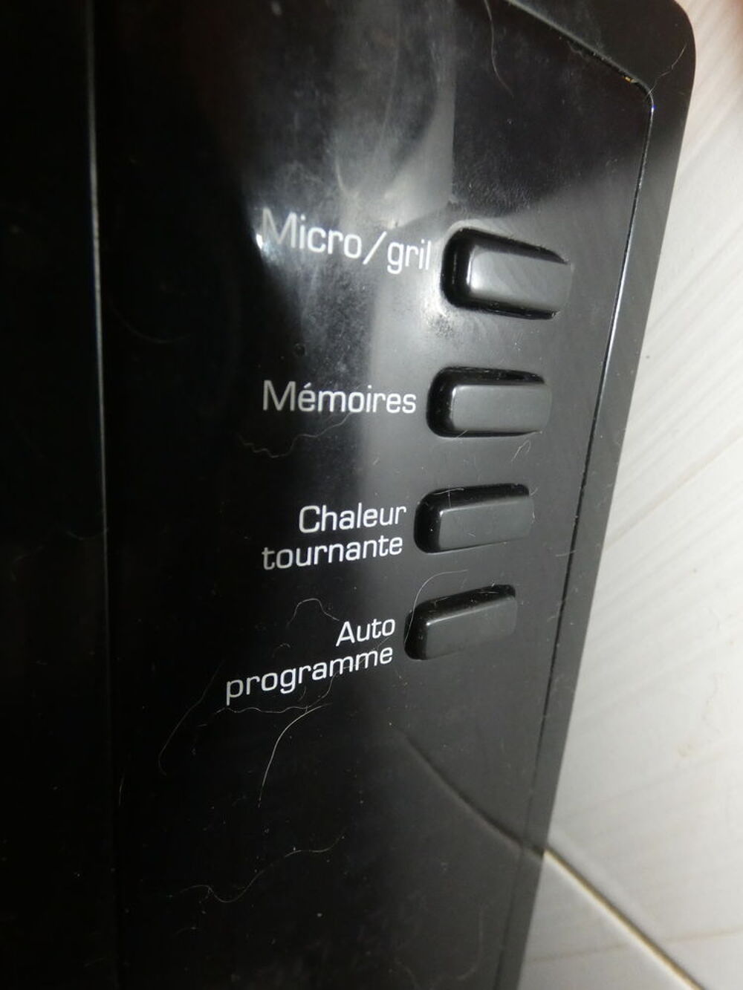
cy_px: 495
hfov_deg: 66.0
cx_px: 372
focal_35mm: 20
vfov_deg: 81.7
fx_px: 572
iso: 800
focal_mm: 3.6
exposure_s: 1/60
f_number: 2.8
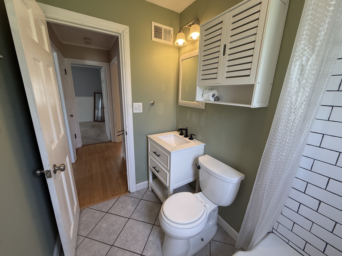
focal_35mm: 14
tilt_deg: -14.7
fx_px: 138
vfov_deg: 85.7
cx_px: 171
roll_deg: -1.2
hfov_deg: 102.1
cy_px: 128
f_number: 2.2
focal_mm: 2.22
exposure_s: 1/120
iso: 200
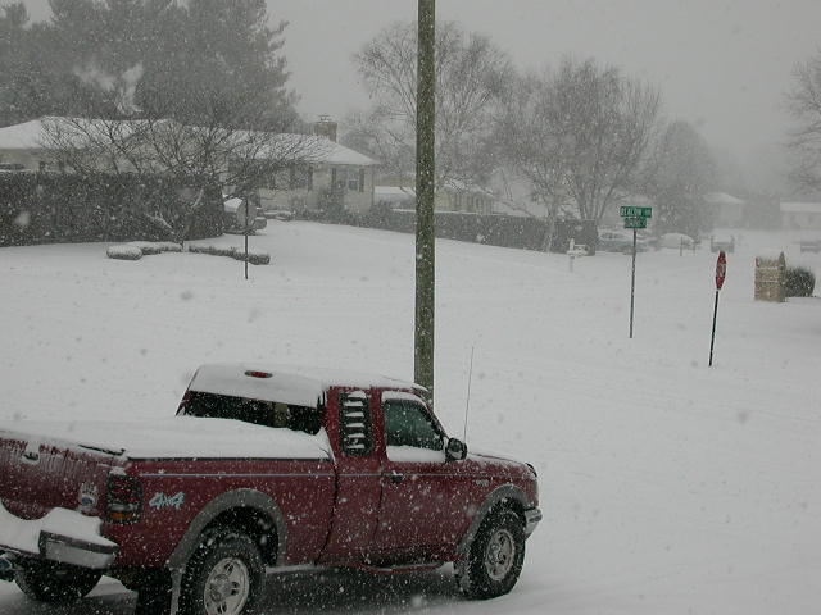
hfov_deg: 30.3
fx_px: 1518
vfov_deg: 22.9
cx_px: 410
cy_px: 308
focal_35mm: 64
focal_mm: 9.7
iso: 100
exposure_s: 1/522
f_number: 3.5
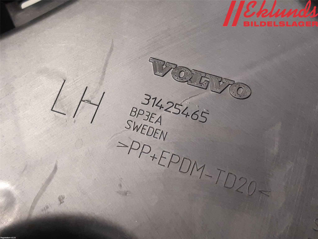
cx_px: 159
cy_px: 120
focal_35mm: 26
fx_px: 239
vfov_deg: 53.1
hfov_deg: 67.3
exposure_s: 1/50
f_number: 1.7
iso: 200
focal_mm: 3.93
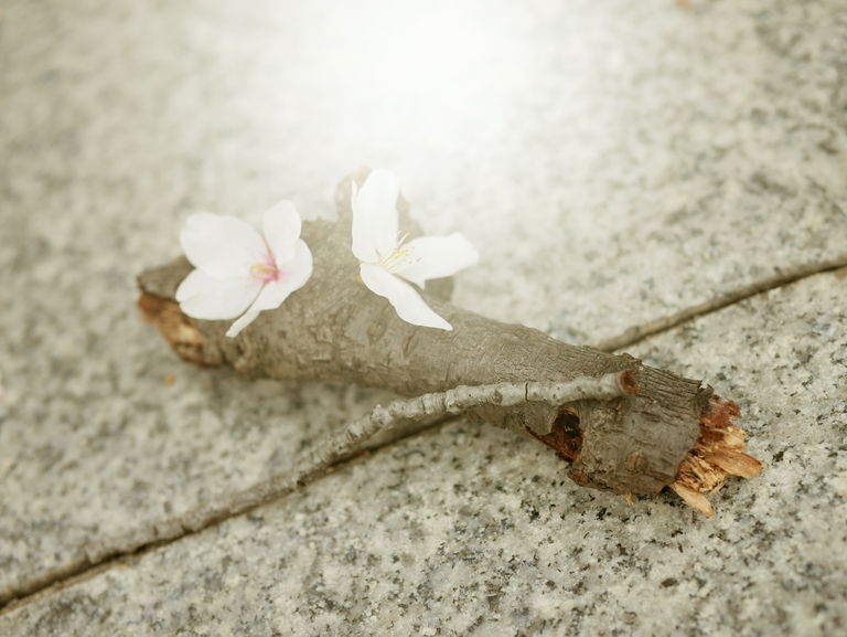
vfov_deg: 29.1
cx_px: 424
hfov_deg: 38.2
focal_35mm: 50
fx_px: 1224
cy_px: 318
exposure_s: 1/320
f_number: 3.2
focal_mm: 25
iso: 200
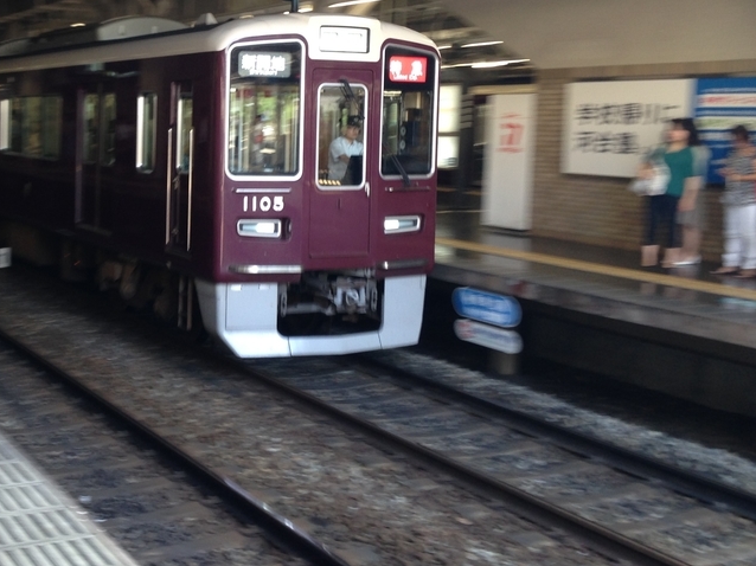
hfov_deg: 35.1
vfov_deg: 27.3
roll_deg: +0.0
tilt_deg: -3.4
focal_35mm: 53
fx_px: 1157
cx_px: 162
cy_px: 178
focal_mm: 4.12
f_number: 2.4
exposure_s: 1/30
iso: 50
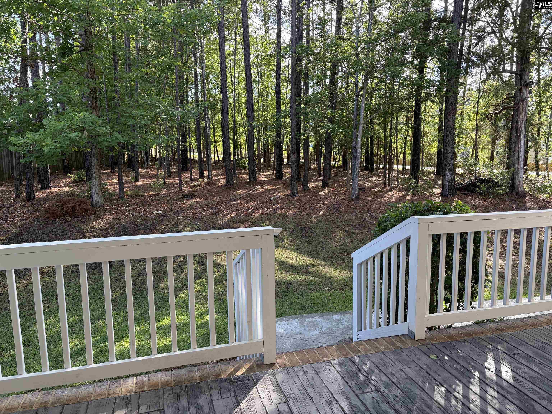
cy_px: 207
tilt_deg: -8.7
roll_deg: +0.5
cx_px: 276
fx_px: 415
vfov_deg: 53.1
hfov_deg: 67.3
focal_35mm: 26
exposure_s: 1/278
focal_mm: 5.96
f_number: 1.6
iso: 50
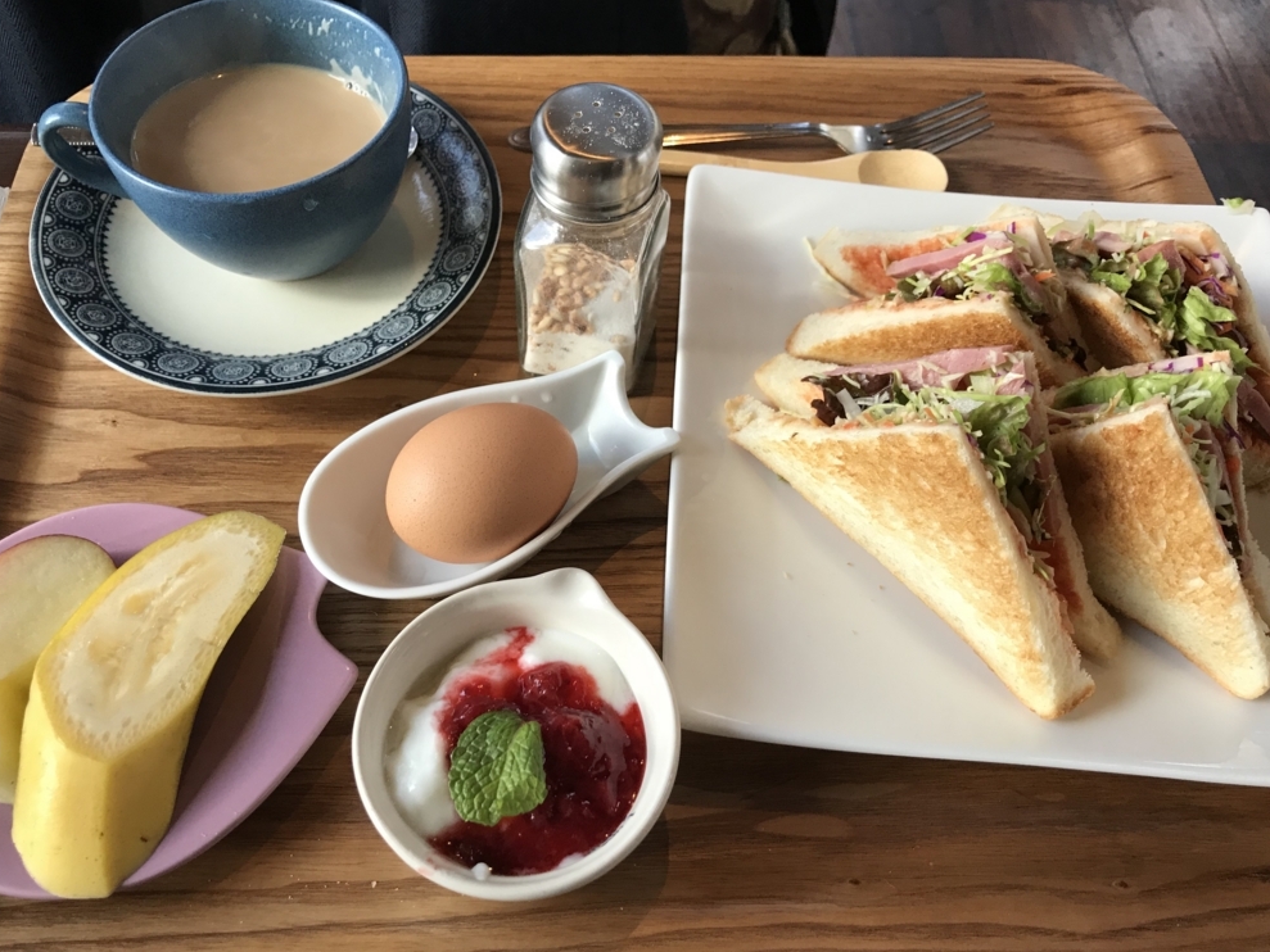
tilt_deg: -57.4
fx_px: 1064
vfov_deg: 48.2
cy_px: 462
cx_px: 618
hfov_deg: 61.6
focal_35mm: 29
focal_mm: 3.99
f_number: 1.8
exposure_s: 1/40
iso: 25
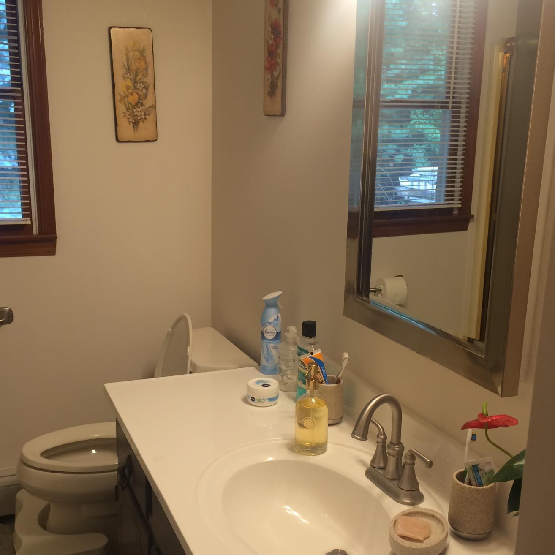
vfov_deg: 42.7
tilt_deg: -14.8
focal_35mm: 39
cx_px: 274
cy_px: 319
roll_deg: -1.2
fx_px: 707
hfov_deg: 42.8
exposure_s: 1/30
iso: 40
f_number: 2.2
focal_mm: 4.15
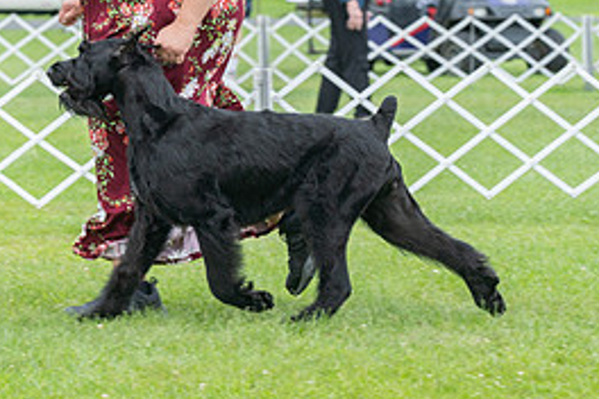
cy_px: 24
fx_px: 4609
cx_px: 100
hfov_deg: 7.4
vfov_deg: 5.0
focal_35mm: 277
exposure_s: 1/400
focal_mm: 126
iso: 400
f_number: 5.6
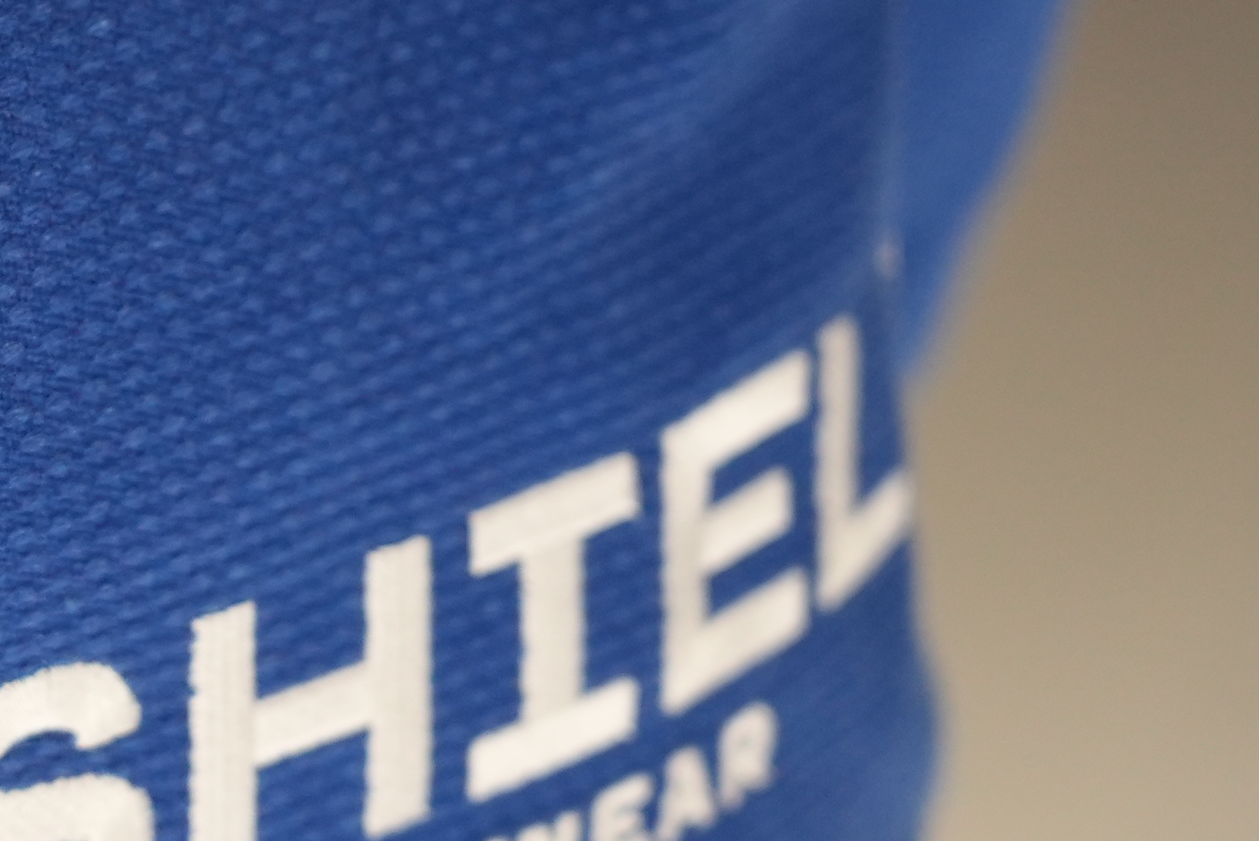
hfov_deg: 9.1
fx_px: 7838
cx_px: -289
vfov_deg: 6.1
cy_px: 167
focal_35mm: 224
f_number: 4
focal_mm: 87
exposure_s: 1/160
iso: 3200
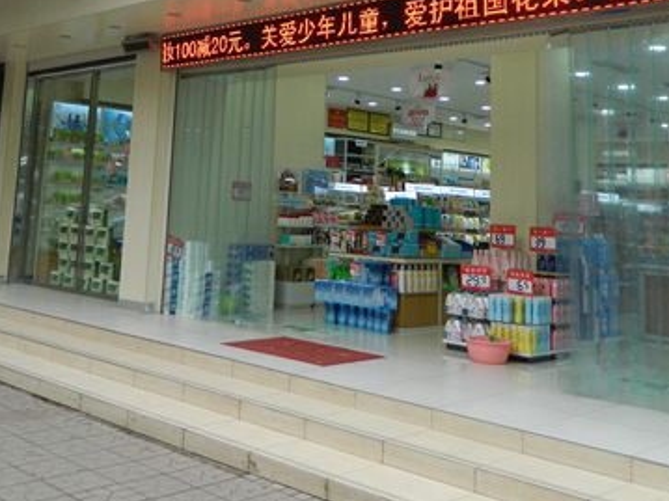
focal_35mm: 44
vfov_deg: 31.5
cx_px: 287
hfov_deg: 42.9
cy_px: 61
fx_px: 850
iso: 220
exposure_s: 1/250
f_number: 3.1
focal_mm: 4.5
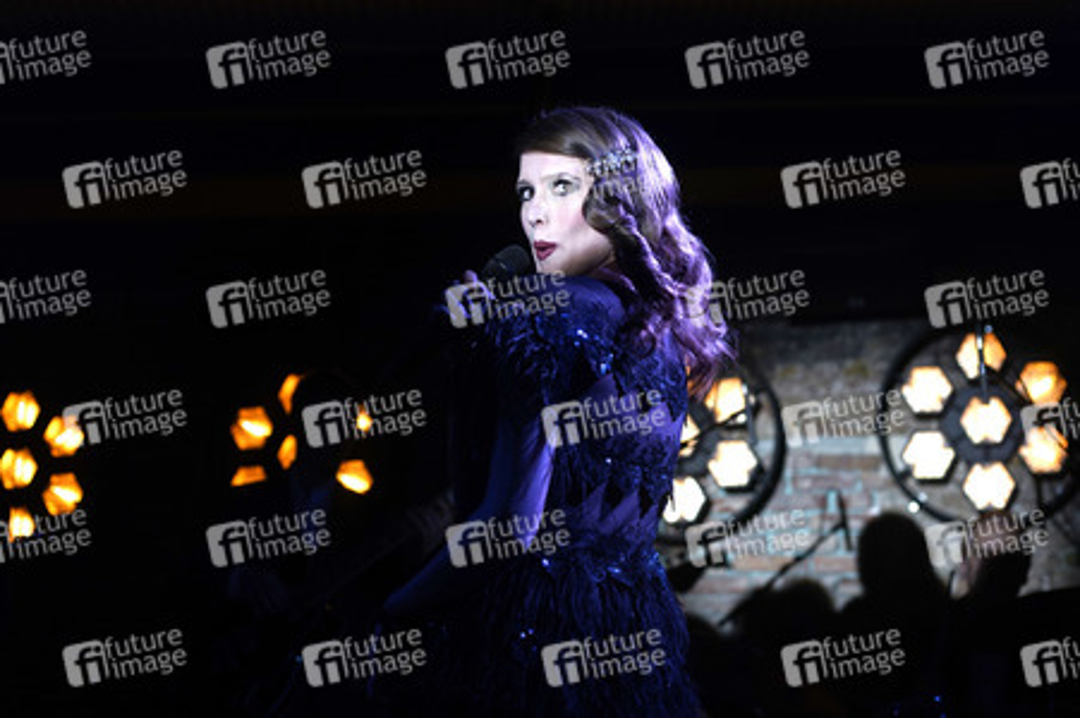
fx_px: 1499
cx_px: 540
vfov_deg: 27.0
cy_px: 359
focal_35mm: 50
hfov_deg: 39.6
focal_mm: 50
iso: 500
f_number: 3.2
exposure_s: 1/320
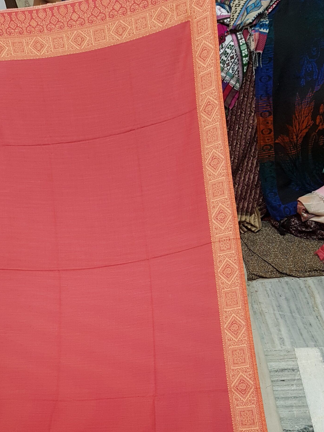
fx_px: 449
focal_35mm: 36
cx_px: 107
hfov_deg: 39.2
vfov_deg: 50.5
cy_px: 286
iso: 200
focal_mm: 4.2
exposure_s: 1/25
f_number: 1.7
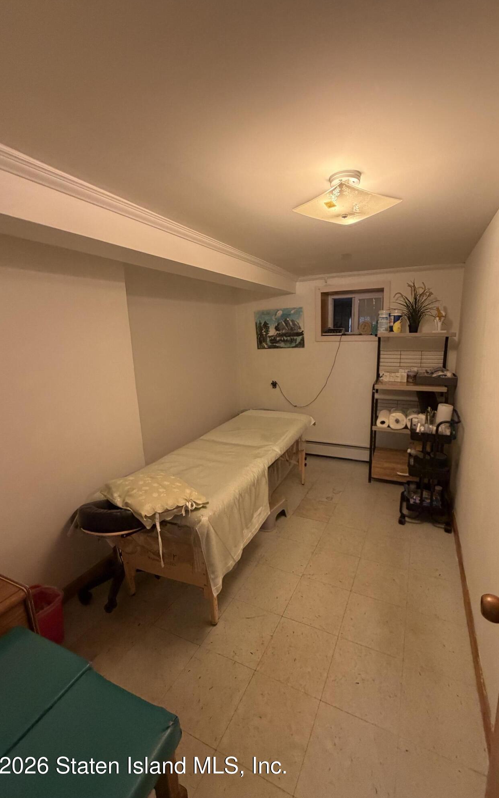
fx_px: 326
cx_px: 282
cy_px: 399
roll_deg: +1.2
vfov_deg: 101.5
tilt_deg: -11.6
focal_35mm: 15
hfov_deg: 74.4
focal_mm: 2.22
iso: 250
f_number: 2.2
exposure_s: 1/60
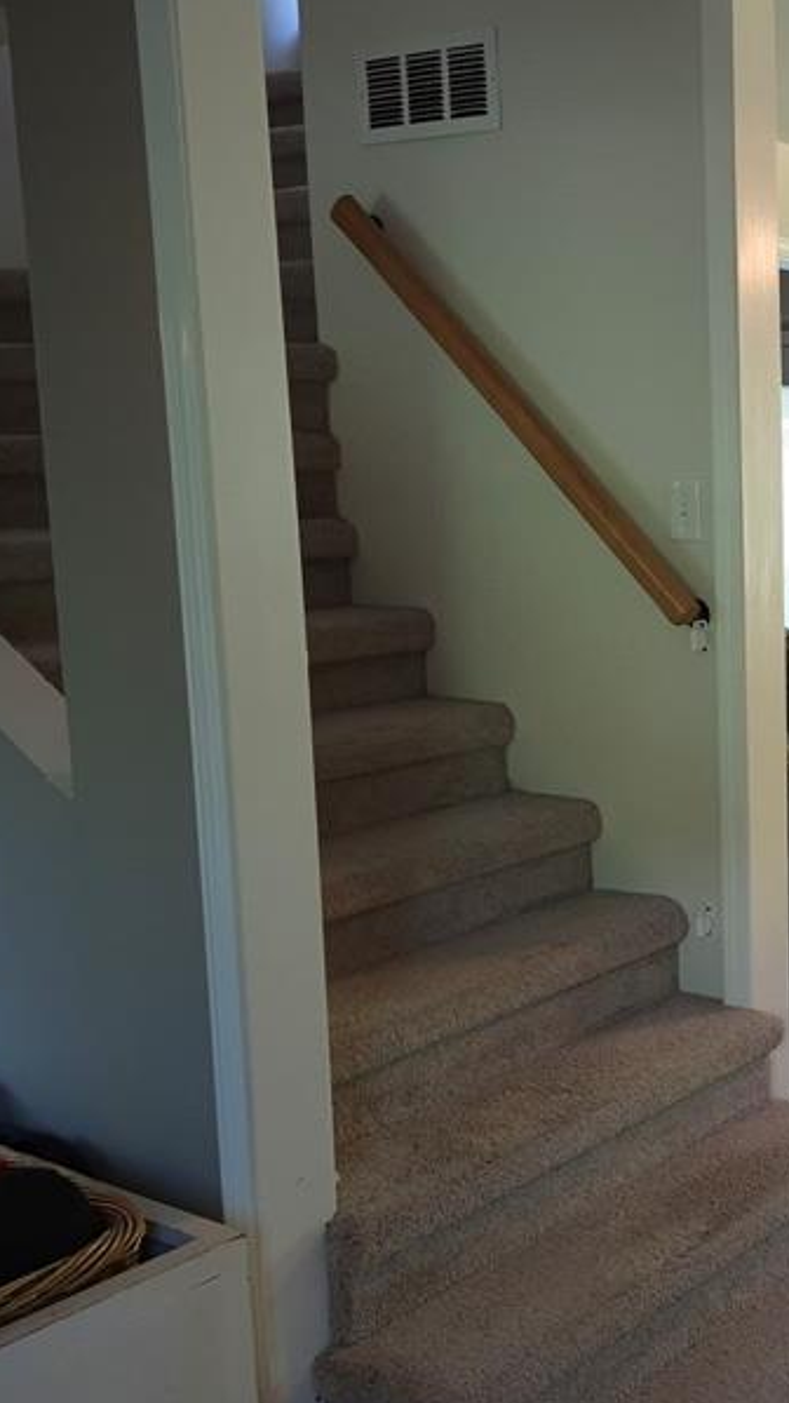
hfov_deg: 24.9
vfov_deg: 47.4
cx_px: 953
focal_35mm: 43
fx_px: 1599
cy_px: 707
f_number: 1.8
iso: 320
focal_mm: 5.4
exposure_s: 1/30
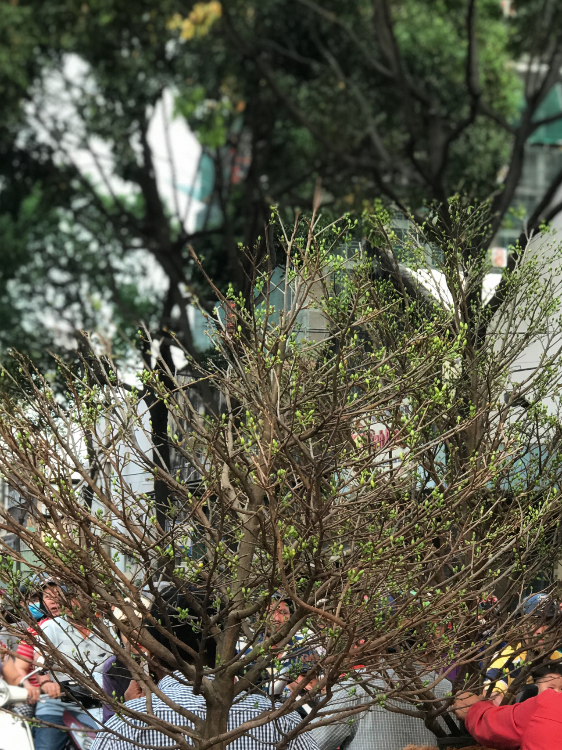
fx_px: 1927
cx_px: 338
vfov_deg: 21.9
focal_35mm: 89
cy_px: 543
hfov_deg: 16.6
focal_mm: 6.6
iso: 40
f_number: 2.8
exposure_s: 1/50
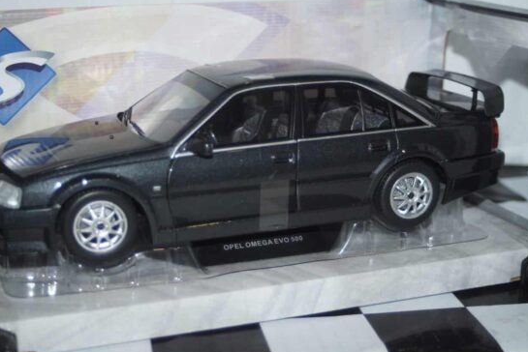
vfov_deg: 20.6
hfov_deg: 30.5
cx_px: 259
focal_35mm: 66
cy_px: 165
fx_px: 968
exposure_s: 1/60
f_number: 4.5
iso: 125
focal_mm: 40
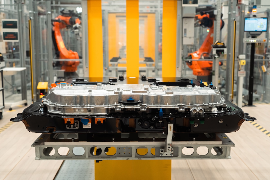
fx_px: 352
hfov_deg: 41.9
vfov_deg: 28.6
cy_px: 90
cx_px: 135
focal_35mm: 47
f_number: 4
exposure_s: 1/200
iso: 1250
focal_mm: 47
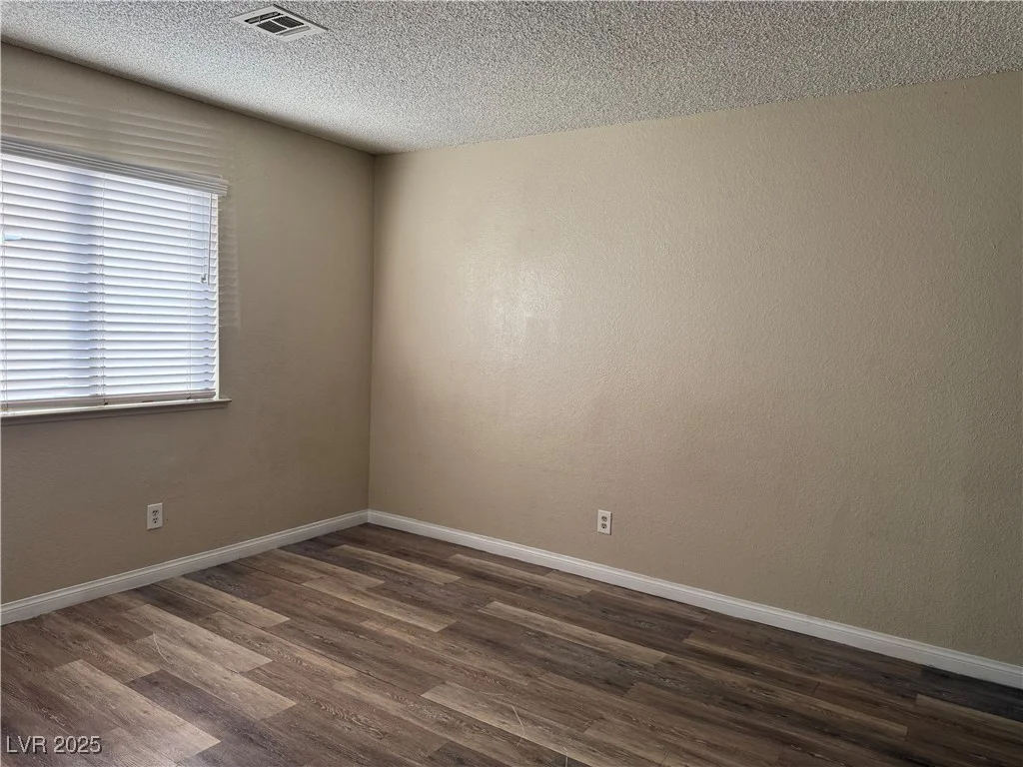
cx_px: 512
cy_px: 384
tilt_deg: -5.1
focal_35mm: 24
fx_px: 709
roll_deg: -1.9
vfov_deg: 56.8
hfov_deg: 71.6
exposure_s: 1/236
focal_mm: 6.76
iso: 160
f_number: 1.78
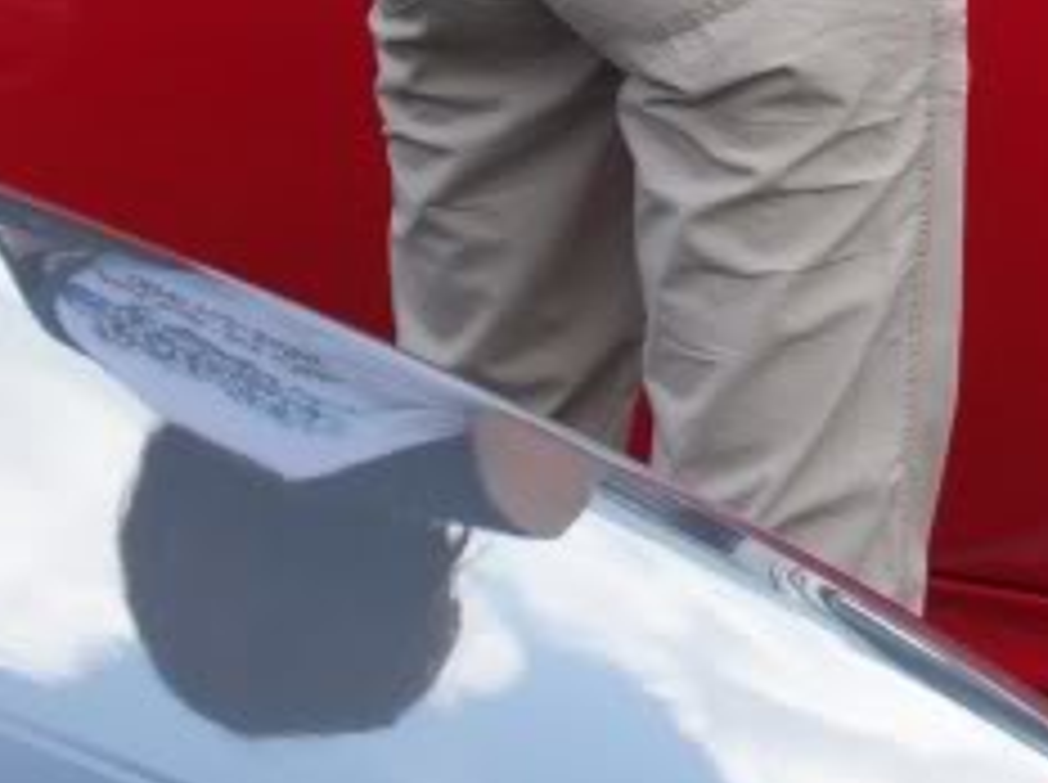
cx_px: 749
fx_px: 7225
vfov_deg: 6.2
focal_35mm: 239
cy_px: -196
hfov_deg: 8.3
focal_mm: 14.3
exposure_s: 1/253
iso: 80
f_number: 4.3
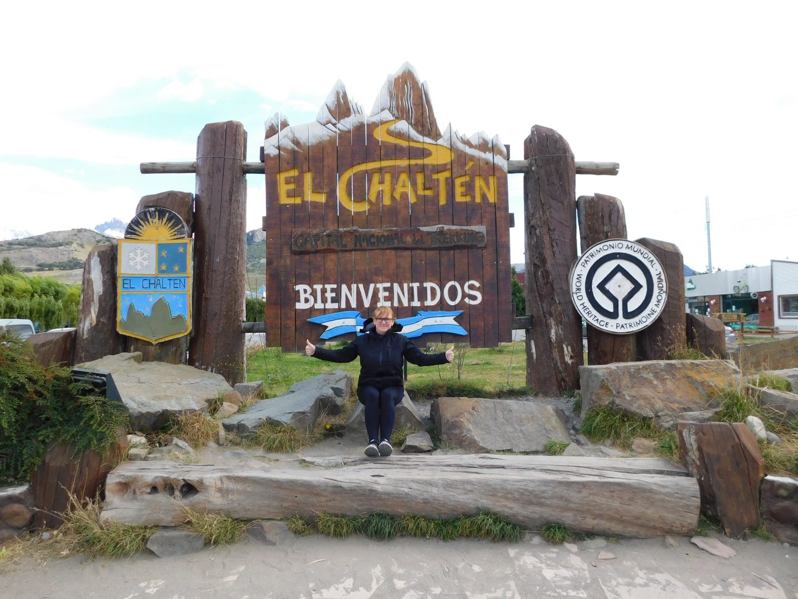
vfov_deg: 56.8
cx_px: 399
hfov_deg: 71.6
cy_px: 300
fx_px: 553
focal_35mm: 24
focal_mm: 4.1
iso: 125
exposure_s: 1/640
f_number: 3
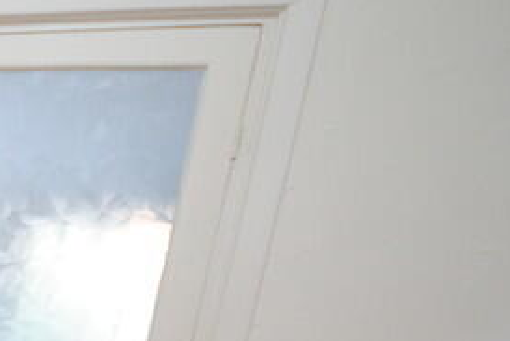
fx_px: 794
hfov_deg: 23.2
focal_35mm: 56
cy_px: 394
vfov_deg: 22.6
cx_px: -361
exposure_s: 1/60
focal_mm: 10
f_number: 4
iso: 1250
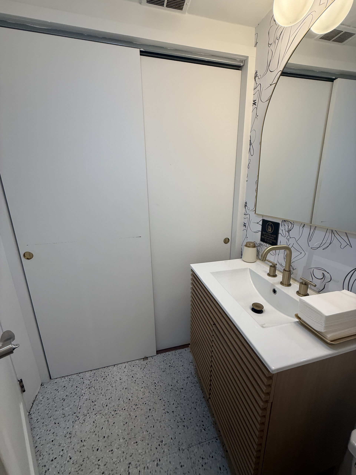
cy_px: 238
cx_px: 178
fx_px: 192
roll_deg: +0.0
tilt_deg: -14.9
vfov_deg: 102.1
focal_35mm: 14
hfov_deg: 85.7
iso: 125
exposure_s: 1/120
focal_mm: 2.22
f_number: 2.2
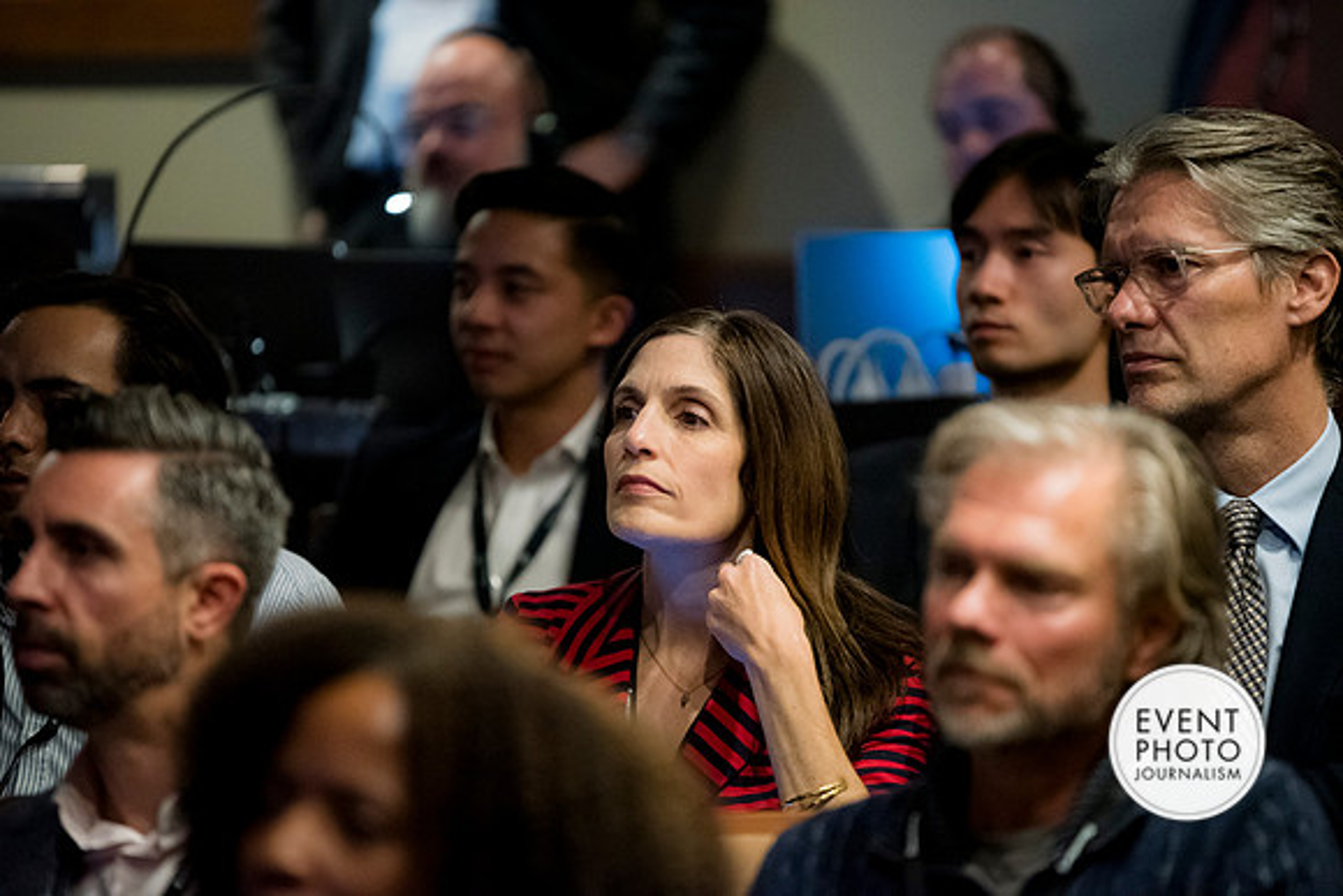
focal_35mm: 202
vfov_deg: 6.8
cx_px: 672
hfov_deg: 10.2
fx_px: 7519
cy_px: 448
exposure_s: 1/125
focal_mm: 200
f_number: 2.8
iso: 6400
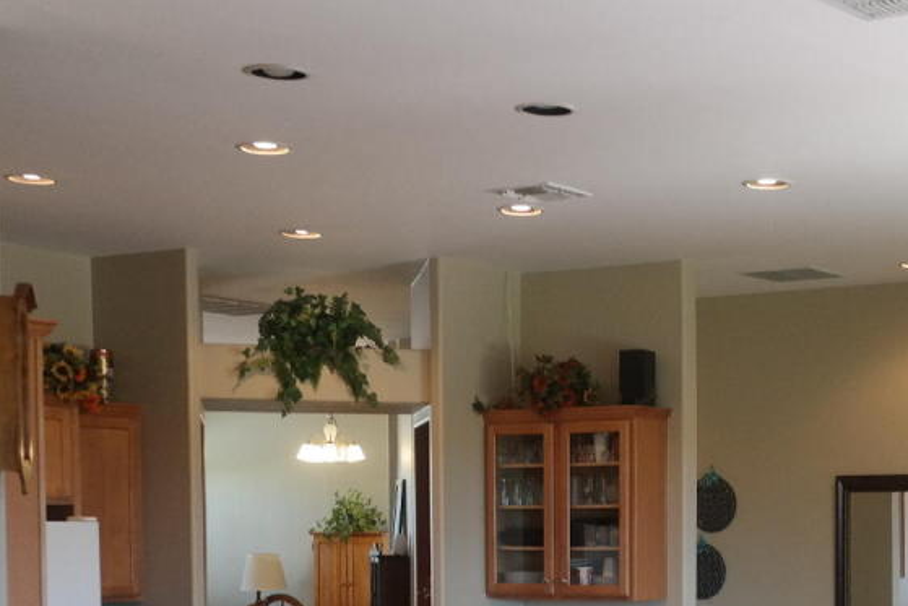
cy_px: 622
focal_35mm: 68
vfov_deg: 19.4
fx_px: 1715
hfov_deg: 29.0
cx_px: 726
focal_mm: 22
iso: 400
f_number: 3.5
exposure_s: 1/40
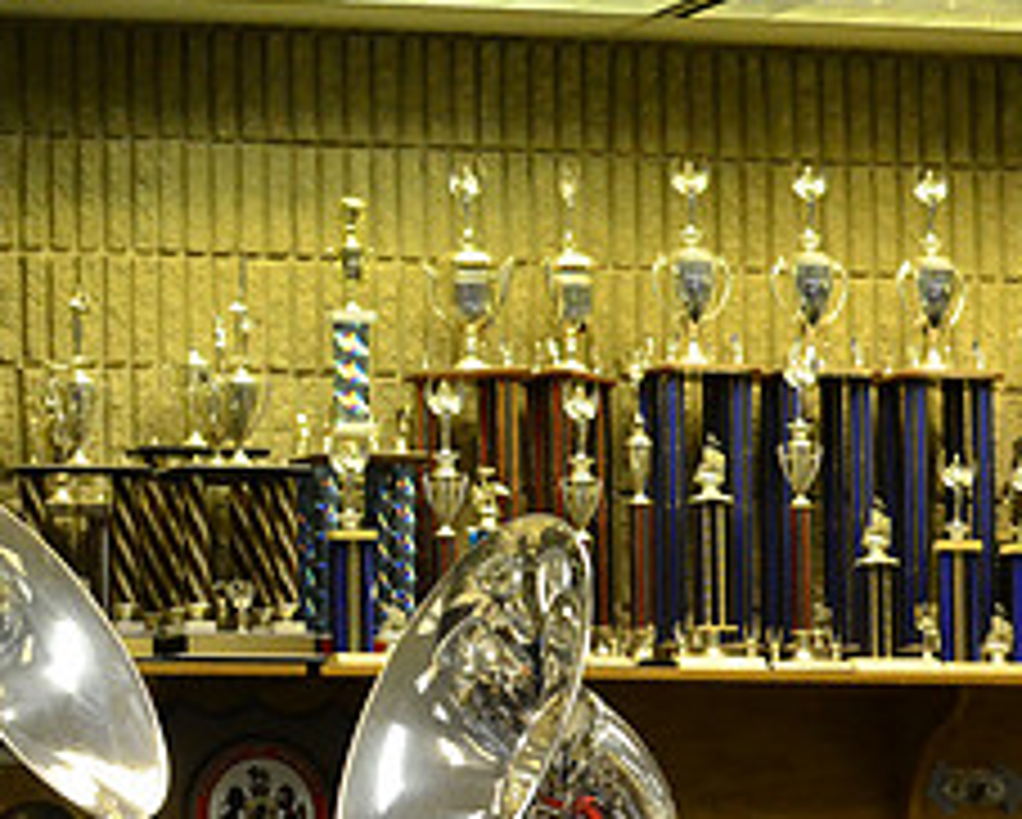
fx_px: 21706
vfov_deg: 2.2
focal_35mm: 717
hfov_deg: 2.7
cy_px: 724
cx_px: -176
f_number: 3.2
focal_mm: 200
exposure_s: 1/640
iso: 3200
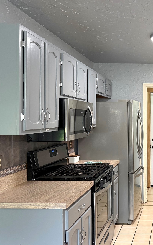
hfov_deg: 30.6
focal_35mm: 37
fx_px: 247
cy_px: 124
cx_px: 171
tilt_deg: -1.5
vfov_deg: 52.7
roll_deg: +0.0
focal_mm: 6.76
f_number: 1.78
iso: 200
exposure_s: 1/60
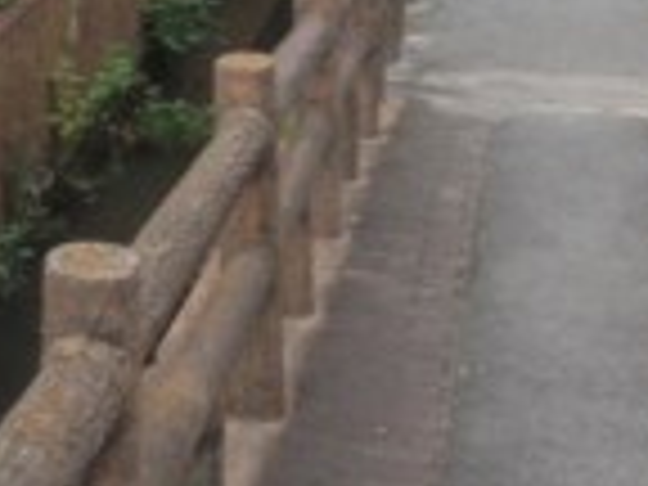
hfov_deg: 18.6
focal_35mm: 103
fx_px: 1928
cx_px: -4
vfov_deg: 14.0
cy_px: -76
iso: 50
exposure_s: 1/213
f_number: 2.4
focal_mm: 4.13
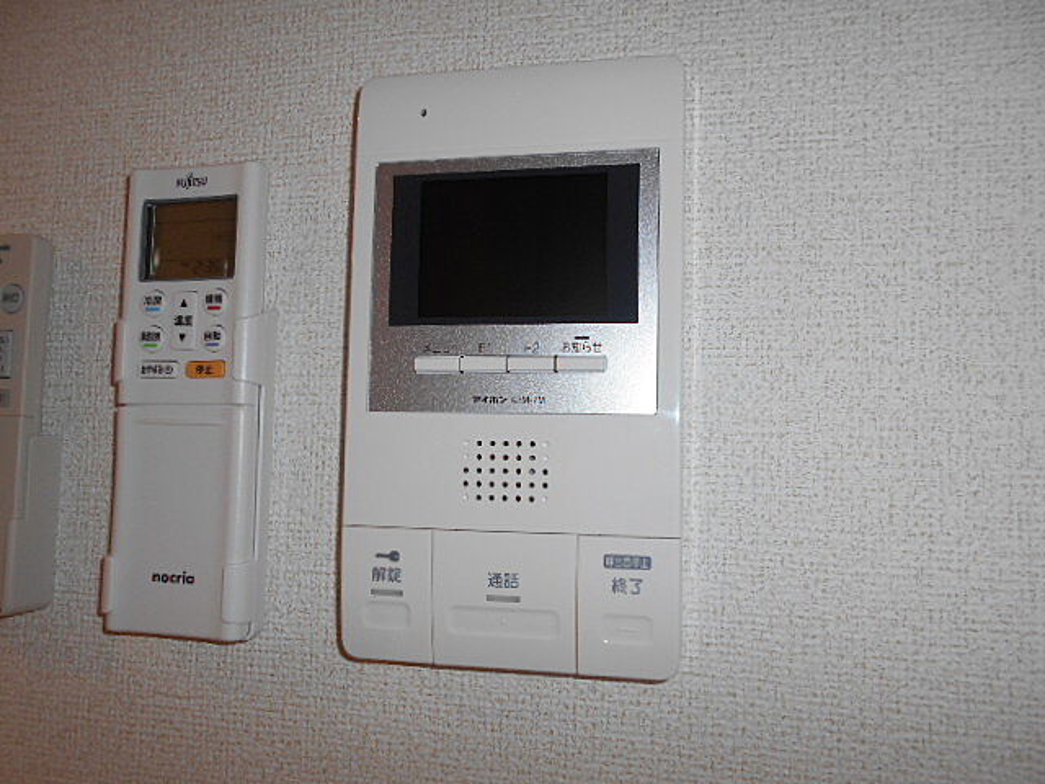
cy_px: 392
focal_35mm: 26
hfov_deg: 67.3
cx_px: 522
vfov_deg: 53.1
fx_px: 785
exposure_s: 1/25
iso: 80
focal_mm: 4.6
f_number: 3.2
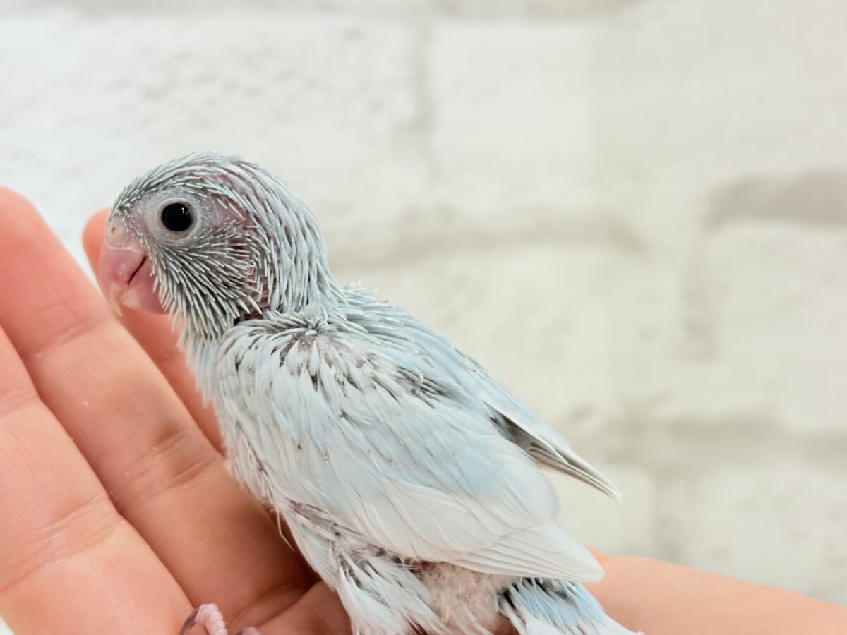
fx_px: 1272
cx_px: 424
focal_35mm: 52
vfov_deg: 28.0
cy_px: 318
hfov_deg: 36.8
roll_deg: +7.4
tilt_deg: -4.4
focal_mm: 5.96
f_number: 1.6
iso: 40
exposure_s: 1/50
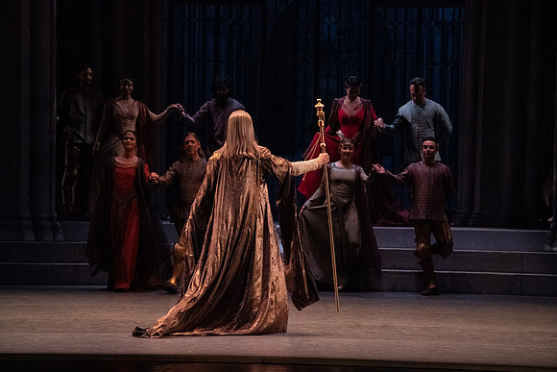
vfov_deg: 7.6
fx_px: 2801
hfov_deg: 11.4
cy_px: 186
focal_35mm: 181
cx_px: 278
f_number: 9
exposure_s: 1/320
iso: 20000
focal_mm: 181
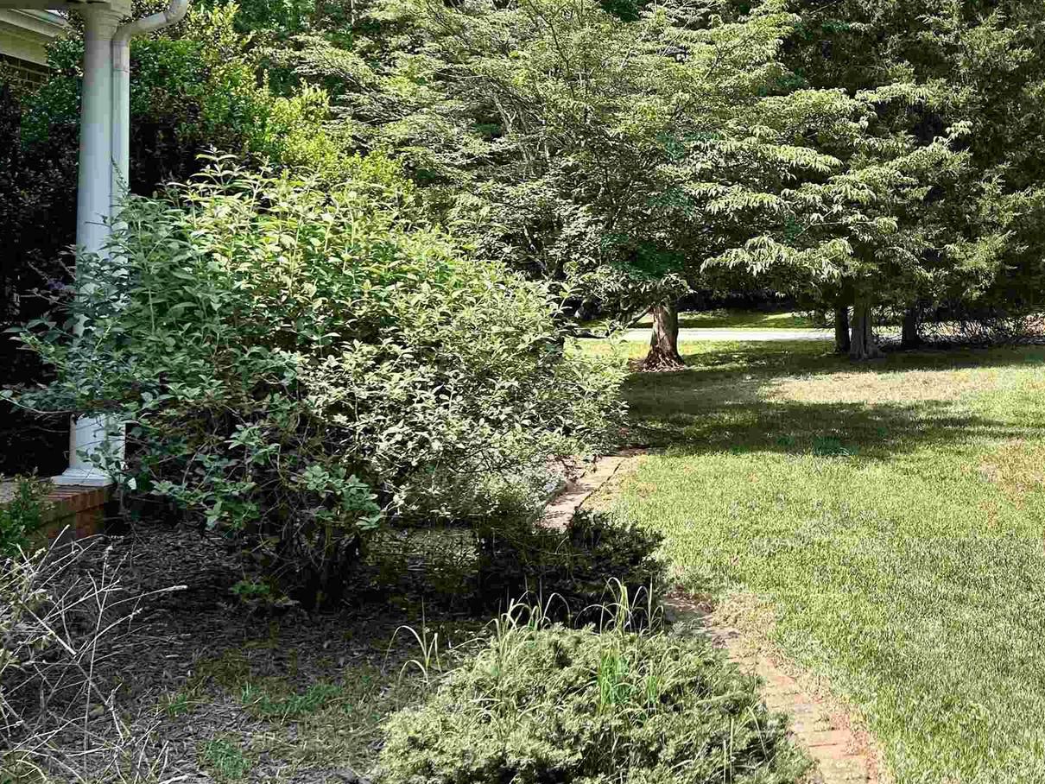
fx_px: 1329
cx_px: 850
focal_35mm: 44
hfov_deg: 41.0
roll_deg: -0.4
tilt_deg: +0.1
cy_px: 262
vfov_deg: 32.6
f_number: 1.5
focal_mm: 5.7
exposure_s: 1/1266
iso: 50
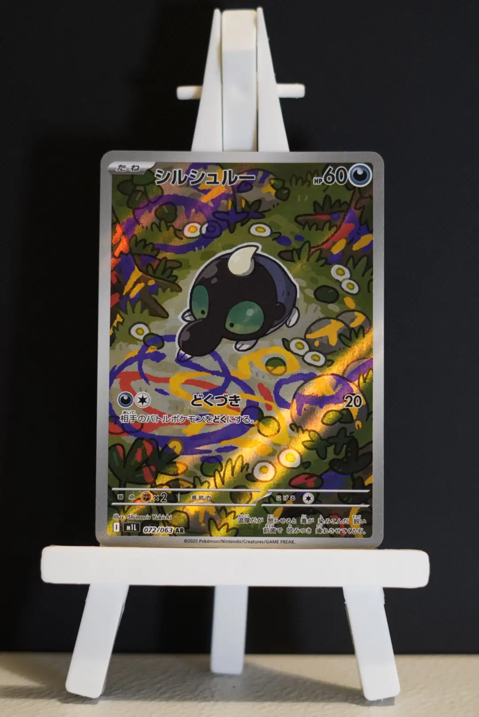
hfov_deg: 18.2
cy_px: 358
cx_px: 240
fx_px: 1494
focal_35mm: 75
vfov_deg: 27.0
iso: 1600
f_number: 2.8
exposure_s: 1/60
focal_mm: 50
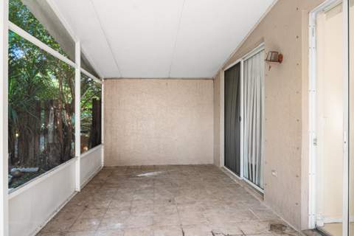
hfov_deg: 71.5
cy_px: 118
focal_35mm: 25
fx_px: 246
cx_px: 177
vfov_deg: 51.3
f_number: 8
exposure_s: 1/1.25
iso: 125
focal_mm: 25
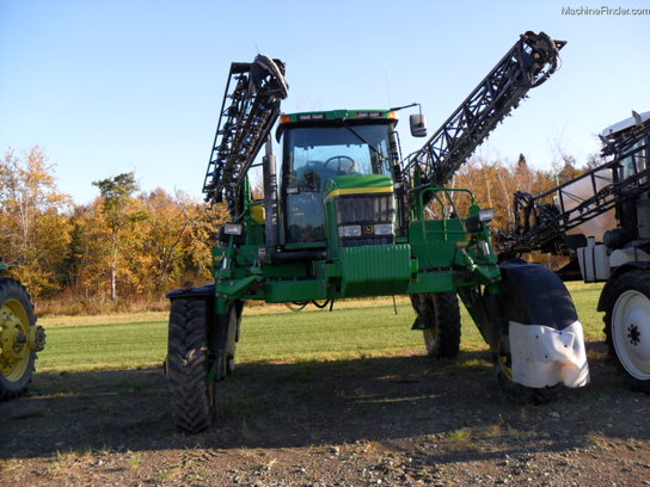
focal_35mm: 35
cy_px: 244
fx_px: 657
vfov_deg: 40.7
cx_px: 325
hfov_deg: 52.6
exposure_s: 1/500
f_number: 3
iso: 80
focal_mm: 6.3
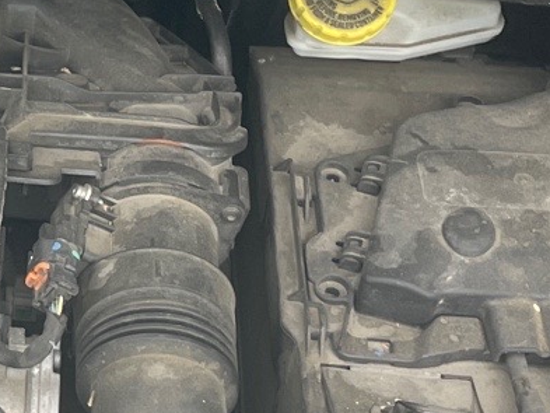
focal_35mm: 127
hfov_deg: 14.7
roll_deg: +0.5
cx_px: -206
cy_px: 52
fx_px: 2018
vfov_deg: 11.6
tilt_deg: -39.2
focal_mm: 4.2
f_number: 1.6
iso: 32
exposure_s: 1/159
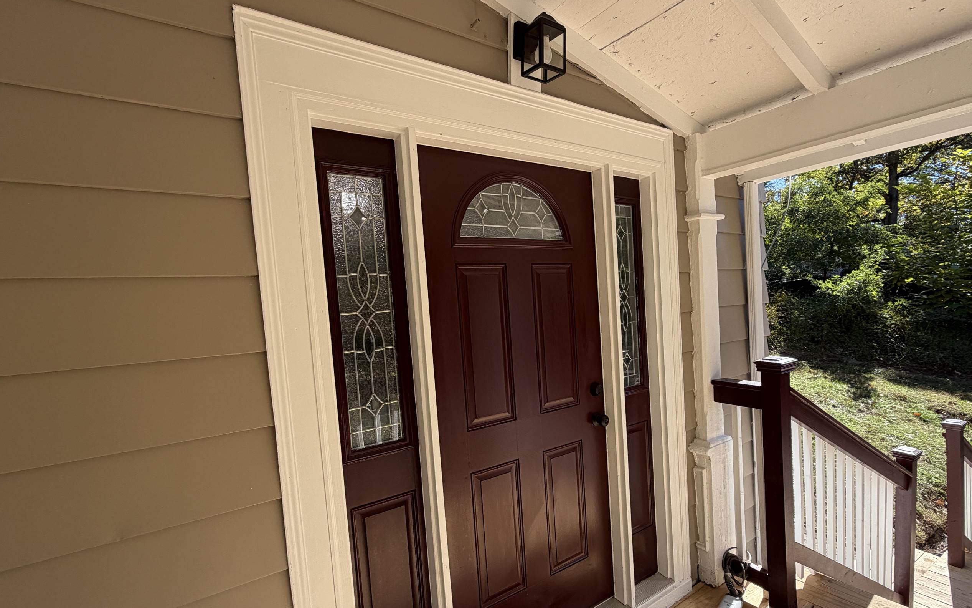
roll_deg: +4.9
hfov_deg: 91.0
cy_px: 334
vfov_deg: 64.8
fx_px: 477
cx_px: 519
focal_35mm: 18
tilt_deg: -4.3
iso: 64
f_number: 2.2
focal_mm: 2.22
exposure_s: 1/502
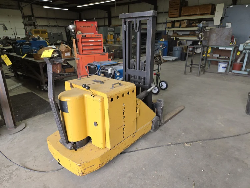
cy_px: 94
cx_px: 125
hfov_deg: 73.9
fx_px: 166
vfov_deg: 58.9
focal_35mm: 23
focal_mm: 5.4
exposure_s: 1/120
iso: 64
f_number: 1.8
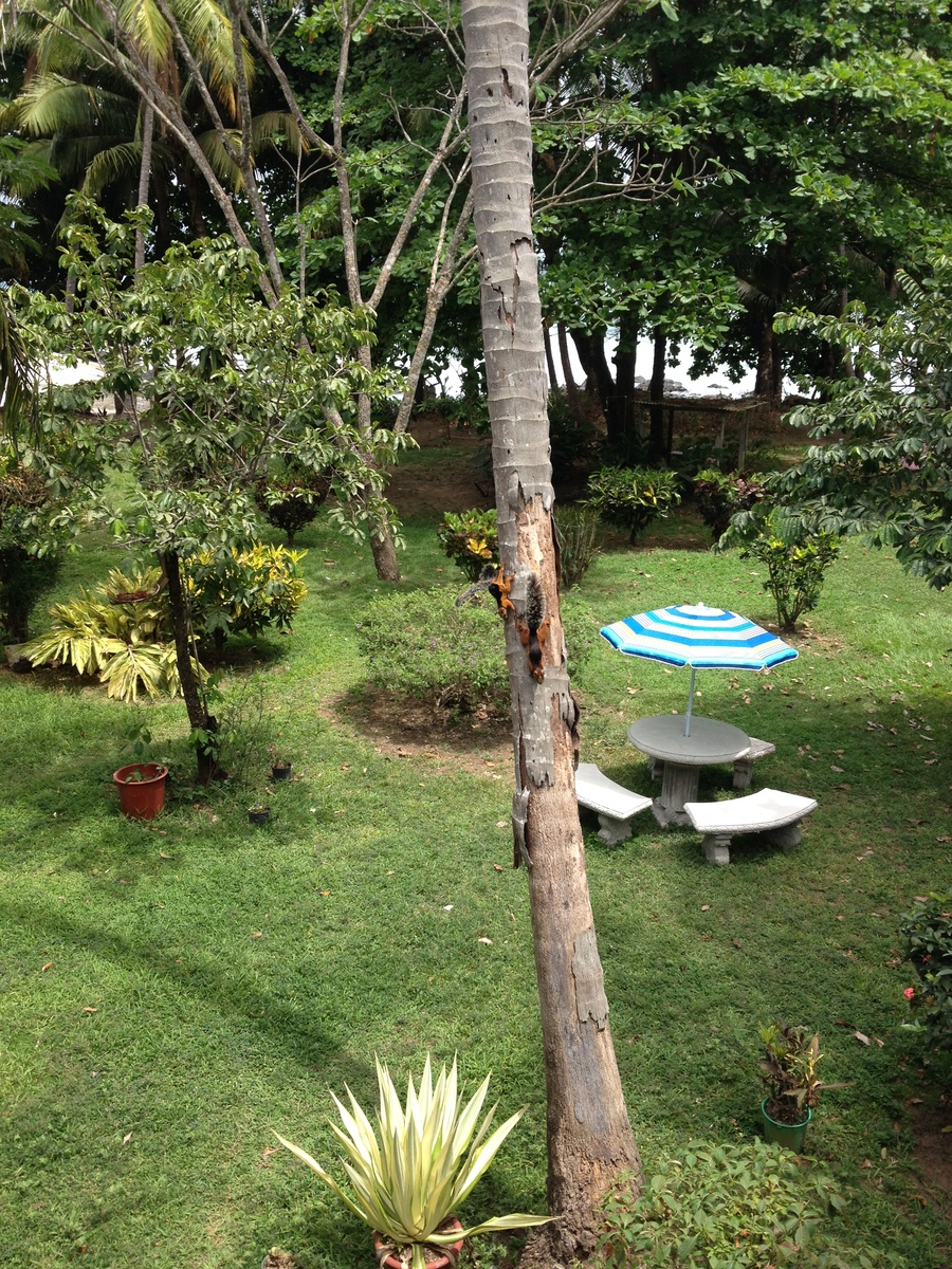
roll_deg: +2.5
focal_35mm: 35
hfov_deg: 40.7
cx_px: 476
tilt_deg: -21.6
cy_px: 634
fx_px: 1283
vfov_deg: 52.6
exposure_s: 1/569
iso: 50
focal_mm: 4.28
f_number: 2.4
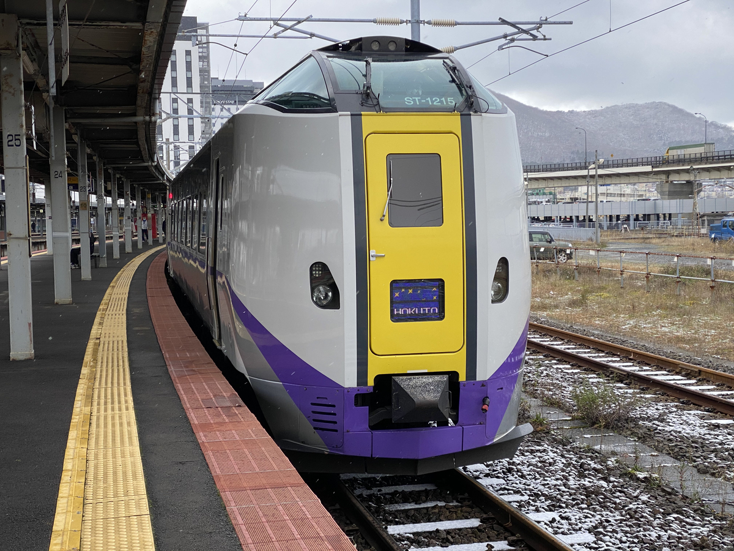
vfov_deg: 28.0
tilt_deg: -3.0
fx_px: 1103
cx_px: 367
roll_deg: +0.7
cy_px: 276
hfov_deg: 36.8
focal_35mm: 52
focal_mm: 6
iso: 20
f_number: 2
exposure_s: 1/505
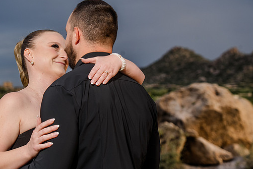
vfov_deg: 13.2
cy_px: 72
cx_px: 115
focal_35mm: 104
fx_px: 731
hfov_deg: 19.6
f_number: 5.6
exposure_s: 1/250
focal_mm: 90
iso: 250
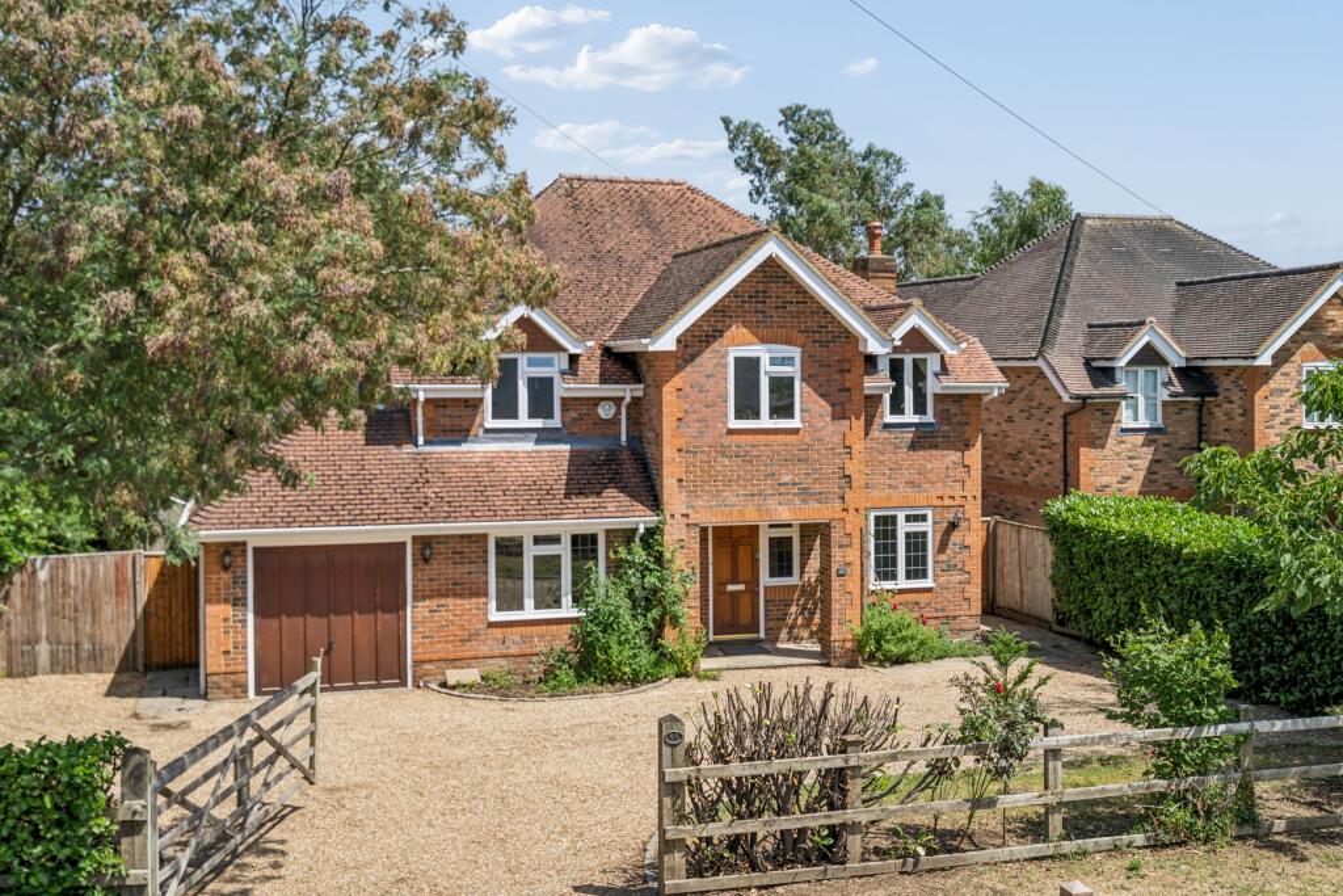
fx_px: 1306
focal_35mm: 35
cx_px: 672
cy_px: 448
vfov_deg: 37.9
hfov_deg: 54.4
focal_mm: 35
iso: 320
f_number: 7.1
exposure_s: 1/1250
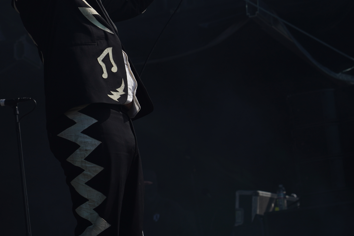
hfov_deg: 10.9
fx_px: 1849
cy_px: 27
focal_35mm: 188
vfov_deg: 7.3
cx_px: 65
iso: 100
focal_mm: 105
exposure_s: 1/500
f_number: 8
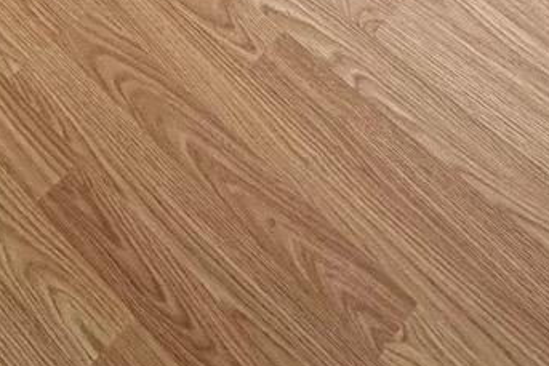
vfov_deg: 10.1
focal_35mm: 87
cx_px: 237
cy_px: -815
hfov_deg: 23.4
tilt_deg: -16.1
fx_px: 1327
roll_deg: -1.4
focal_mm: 2.22
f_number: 2.2
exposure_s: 1/121
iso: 64
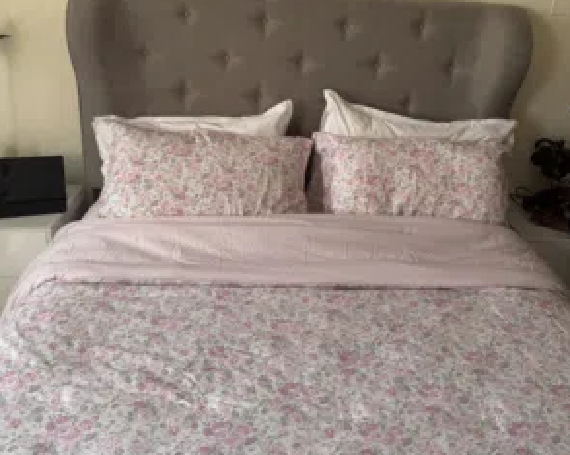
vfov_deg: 45.4
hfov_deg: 55.7
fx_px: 539
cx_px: 282
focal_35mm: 32
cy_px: 173
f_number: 1.78
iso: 100
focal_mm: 6.76
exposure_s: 1/121
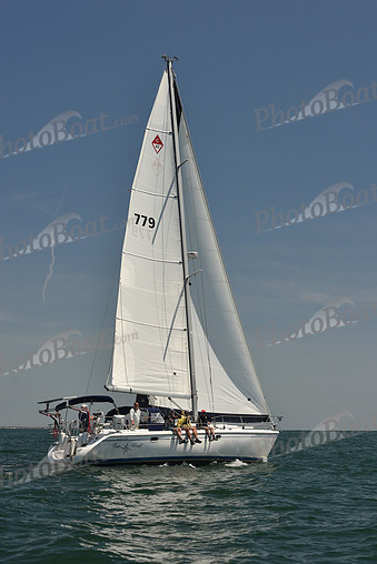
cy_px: 279
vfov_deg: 25.4
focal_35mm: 80
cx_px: 196
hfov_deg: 17.1
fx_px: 1256
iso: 250
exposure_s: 1/800
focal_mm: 70
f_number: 6.3
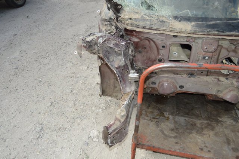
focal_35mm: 30
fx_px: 199
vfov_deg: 43.5
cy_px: 80
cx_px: 120
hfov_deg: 62.0
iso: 100
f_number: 5
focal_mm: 20
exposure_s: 1/200
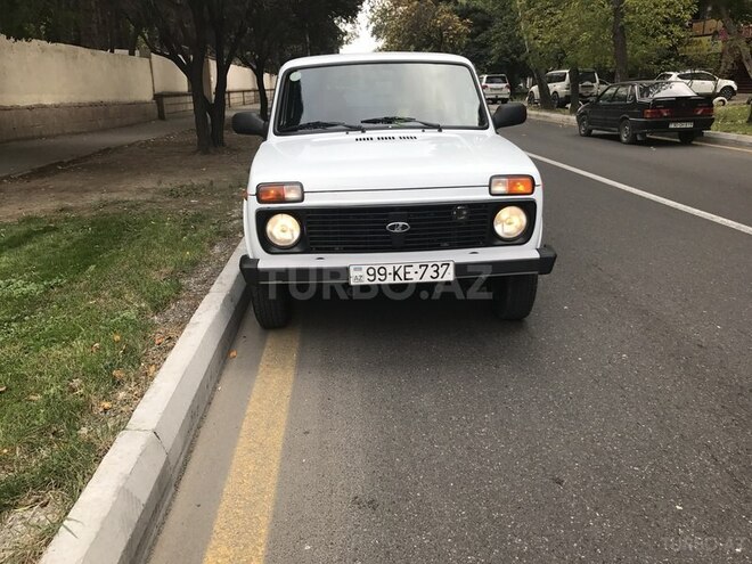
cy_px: 282
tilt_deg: -16.9
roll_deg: +0.1
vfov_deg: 49.7
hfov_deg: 63.4
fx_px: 608
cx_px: 376
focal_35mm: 28
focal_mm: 3.99
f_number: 1.8
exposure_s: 1/595
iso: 20
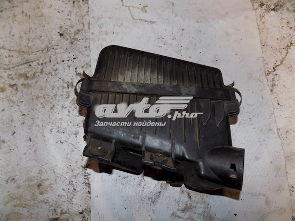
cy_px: 110
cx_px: 148
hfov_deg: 73.9
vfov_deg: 58.9
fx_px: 196
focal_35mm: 23
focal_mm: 4
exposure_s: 1/30
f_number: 3.1
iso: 200
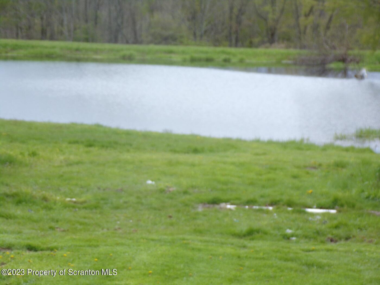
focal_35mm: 131
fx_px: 1438
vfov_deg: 11.3
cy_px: 142
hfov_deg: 15.1
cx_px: 190
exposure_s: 1/240
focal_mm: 23.5
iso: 80
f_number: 4.7
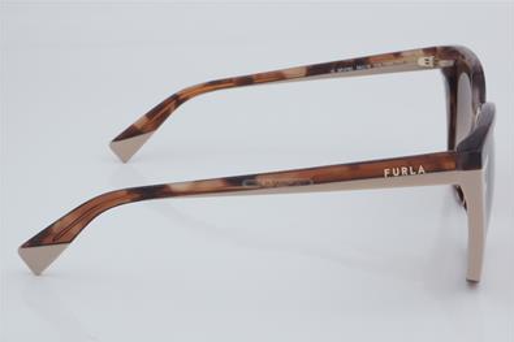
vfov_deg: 17.9
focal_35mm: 76
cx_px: 258
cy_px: 172
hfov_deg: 26.7
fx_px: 1085
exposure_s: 1/4
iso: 100
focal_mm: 50
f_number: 32
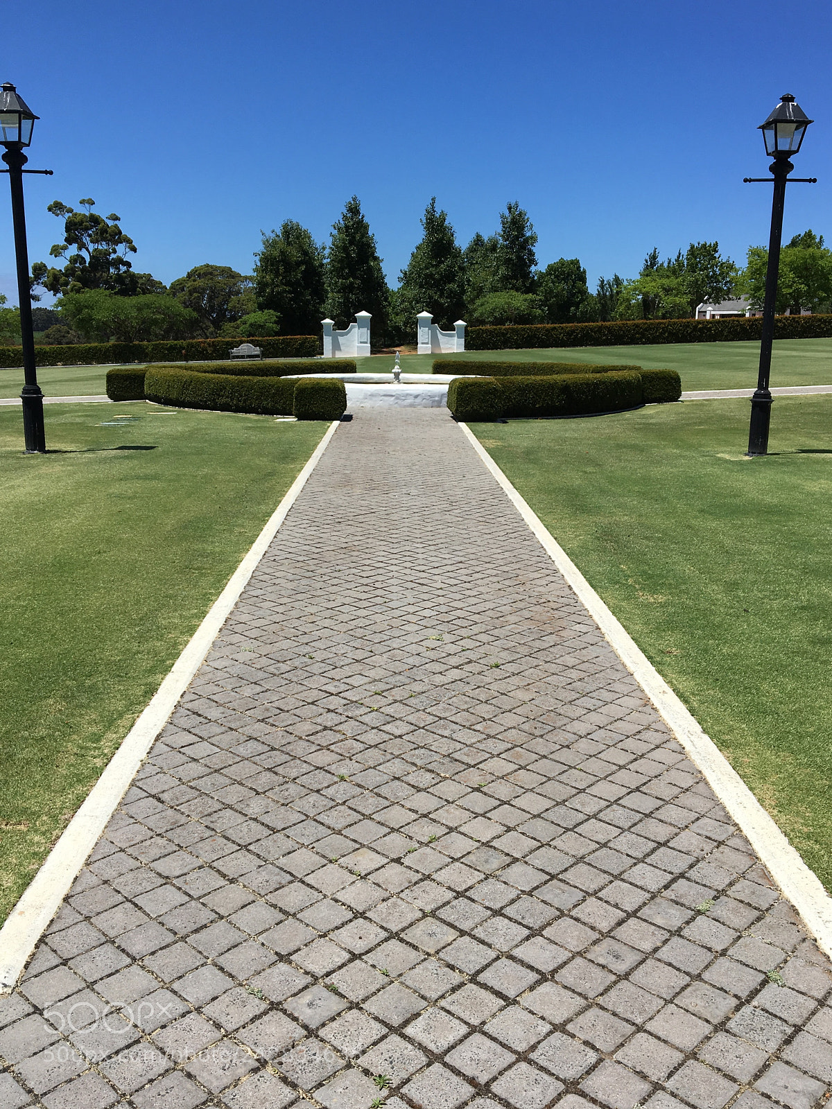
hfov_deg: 48.2
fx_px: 929
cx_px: 416
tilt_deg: -11.8
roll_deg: +2.2
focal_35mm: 29
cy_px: 554
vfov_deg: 61.7
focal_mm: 4.15
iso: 25
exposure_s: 1/2564
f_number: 2.2
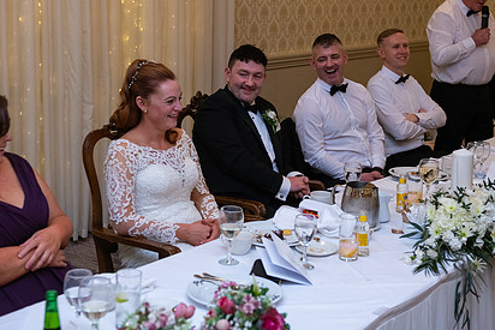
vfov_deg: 21.8
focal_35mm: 62
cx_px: 245
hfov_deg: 32.4
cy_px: 105
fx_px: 853
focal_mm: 44
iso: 1000
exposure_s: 1/160
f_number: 3.5
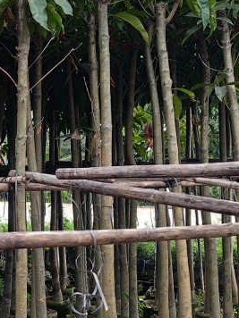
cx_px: -47
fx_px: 635
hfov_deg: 20.0
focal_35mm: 69
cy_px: 165
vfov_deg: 28.2
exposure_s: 1/33.3
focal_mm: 6.19
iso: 64
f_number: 1.65
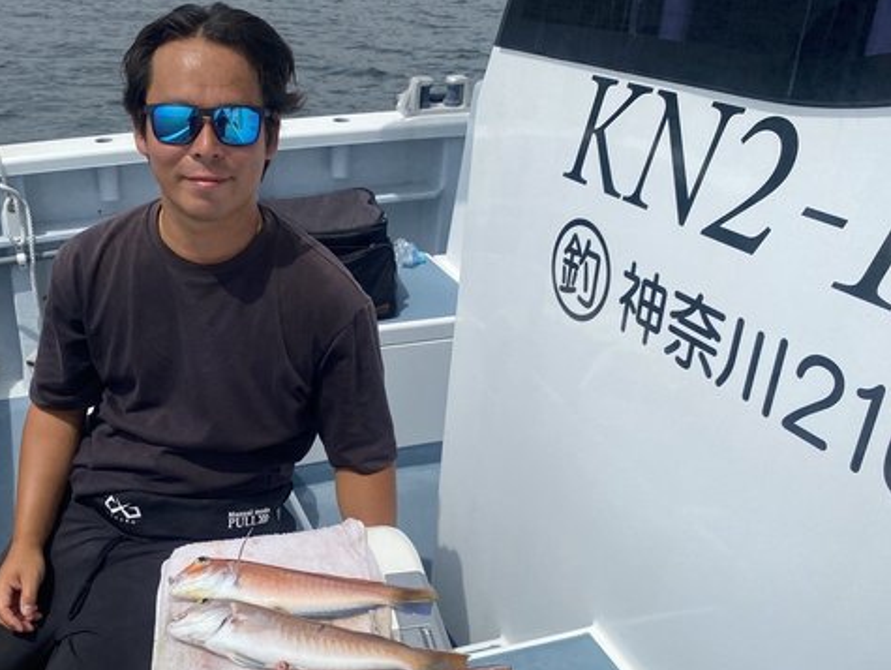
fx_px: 902
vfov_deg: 40.3
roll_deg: -2.9
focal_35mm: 35
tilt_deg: -30.2
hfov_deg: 51.6
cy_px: 445
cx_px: 293
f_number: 1.8
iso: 32
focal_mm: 4.25
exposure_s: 1/5236
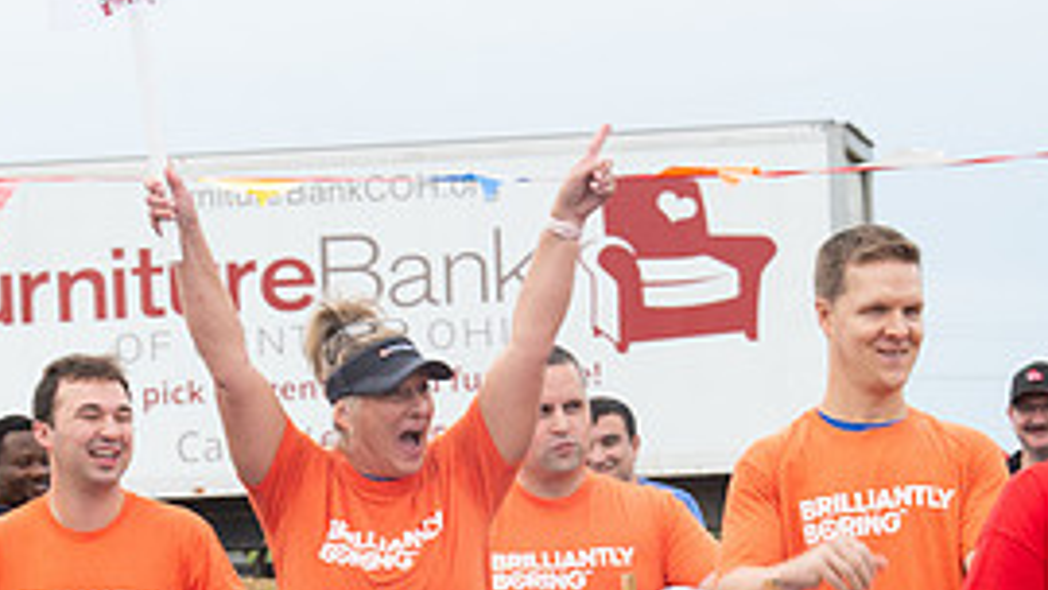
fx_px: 7338
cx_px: 367
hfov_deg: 8.2
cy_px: 576
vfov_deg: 4.6
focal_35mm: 264
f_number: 10
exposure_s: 1/160
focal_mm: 110
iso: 640
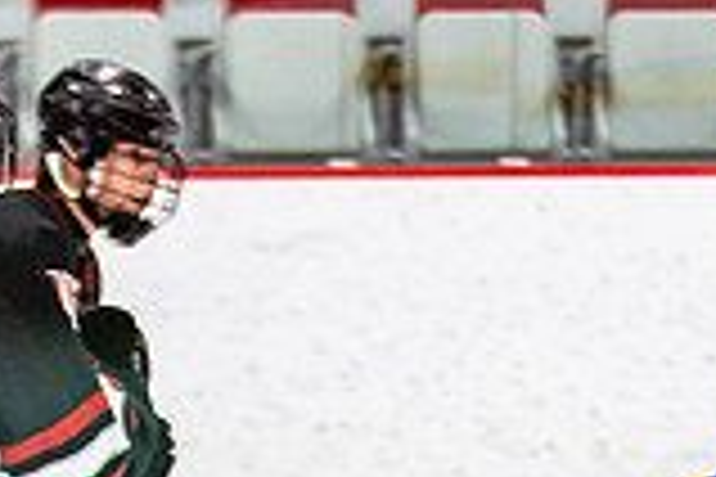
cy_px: 1049
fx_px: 11535
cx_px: 688
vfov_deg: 2.4
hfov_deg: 3.6
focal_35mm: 580
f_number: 2.8
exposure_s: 1/640
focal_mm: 85
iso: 320
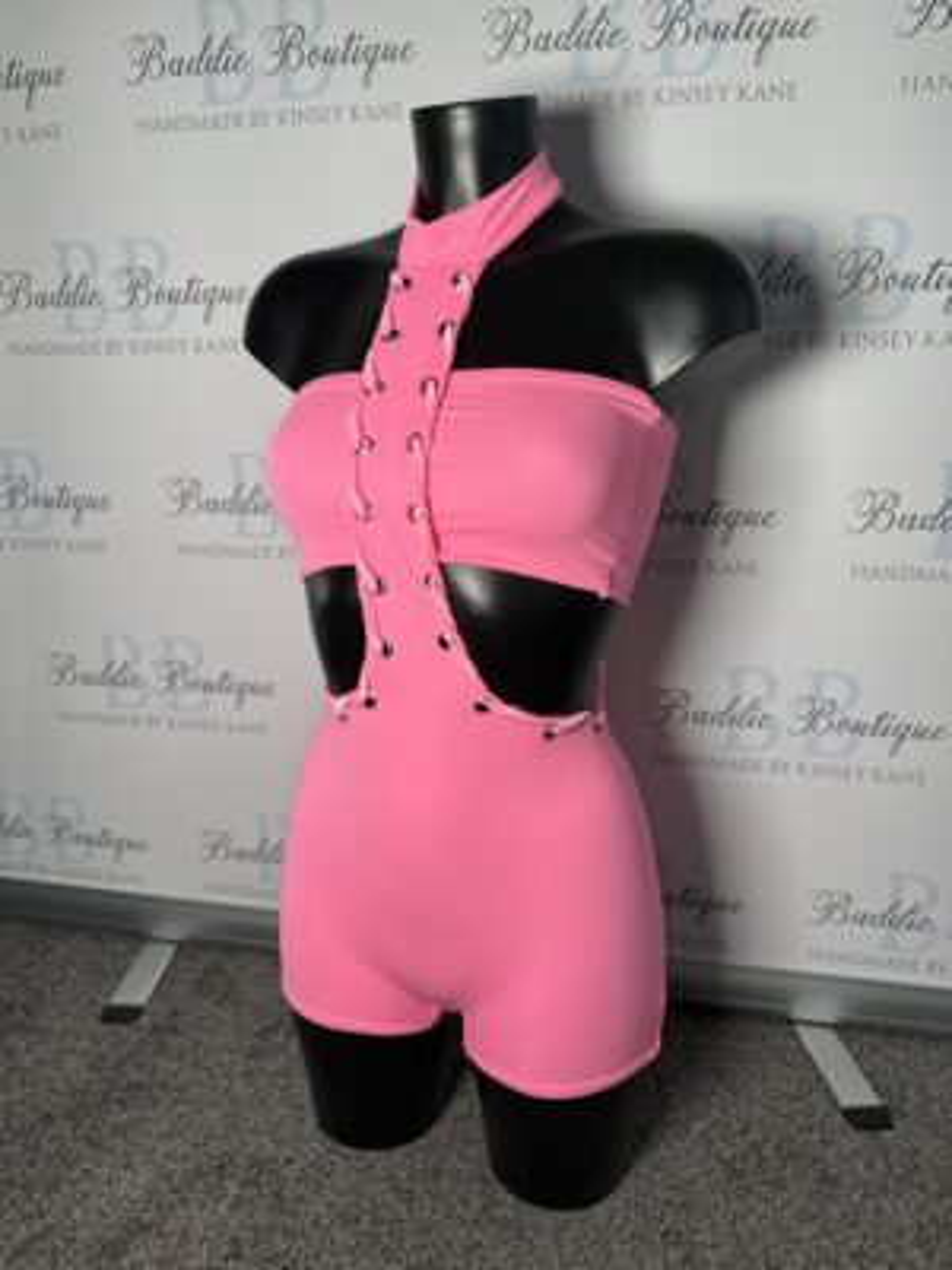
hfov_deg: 56.8
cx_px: 476
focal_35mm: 24
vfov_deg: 71.6
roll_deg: -0.1
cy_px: 635
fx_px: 880
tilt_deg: -14.1
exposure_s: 1/120
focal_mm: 6.76
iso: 100
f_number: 1.78
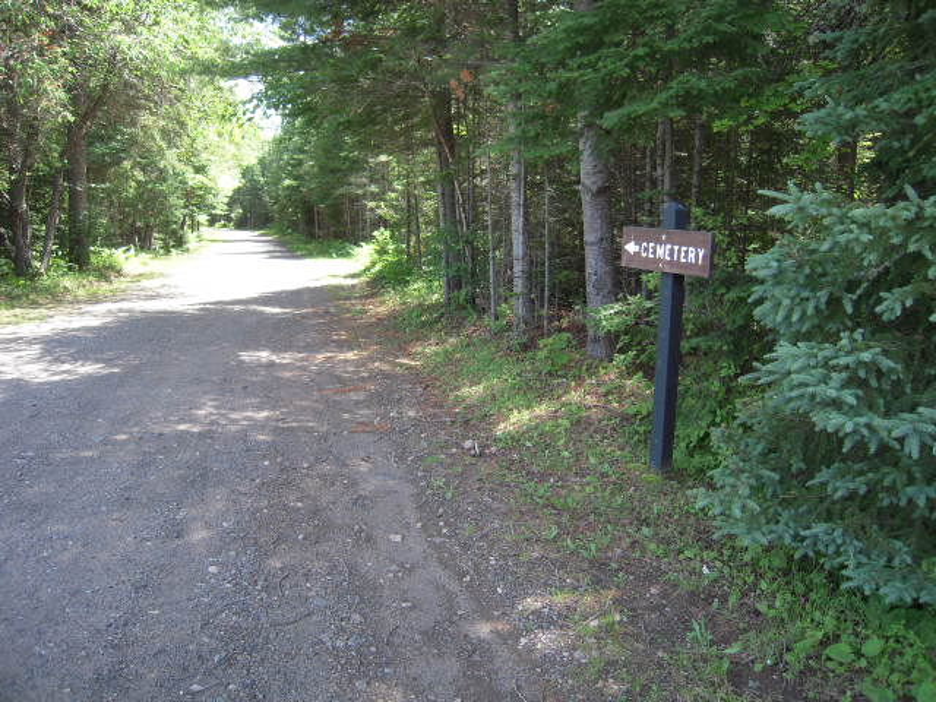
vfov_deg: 49.7
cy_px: 351
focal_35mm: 28
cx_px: 468
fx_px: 757
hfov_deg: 63.4
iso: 100
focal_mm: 5
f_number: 2.7
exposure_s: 1/125
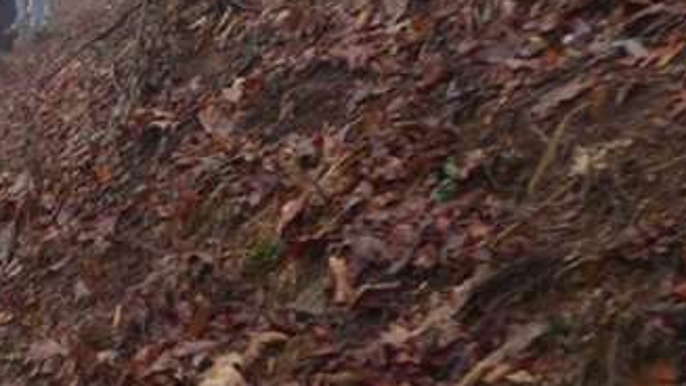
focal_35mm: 64
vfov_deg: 18.4
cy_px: 15
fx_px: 1164
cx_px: 10
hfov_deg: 30.6
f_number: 3.3
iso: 125
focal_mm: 4.3
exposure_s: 1/60
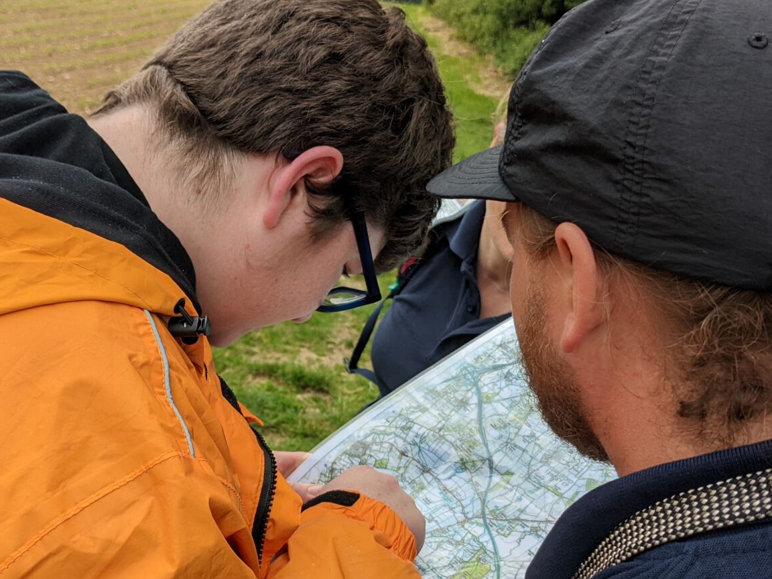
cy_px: 374
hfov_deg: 42.0
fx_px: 1004
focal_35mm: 45
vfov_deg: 32.0
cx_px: 358
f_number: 1.73
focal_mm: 4.38
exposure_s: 1/671
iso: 44
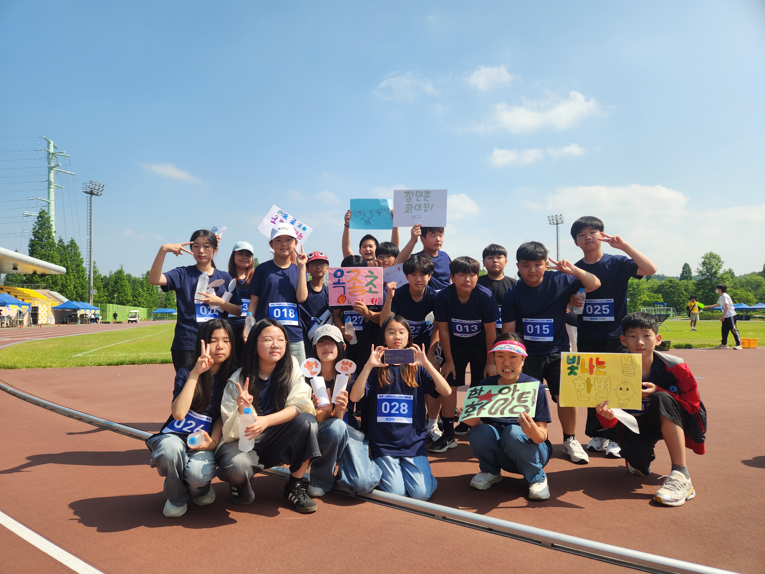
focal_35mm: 23
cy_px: 287
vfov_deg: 58.9
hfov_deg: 73.9
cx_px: 382
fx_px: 508
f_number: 1.8
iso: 20
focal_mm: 5.4
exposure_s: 1/1318
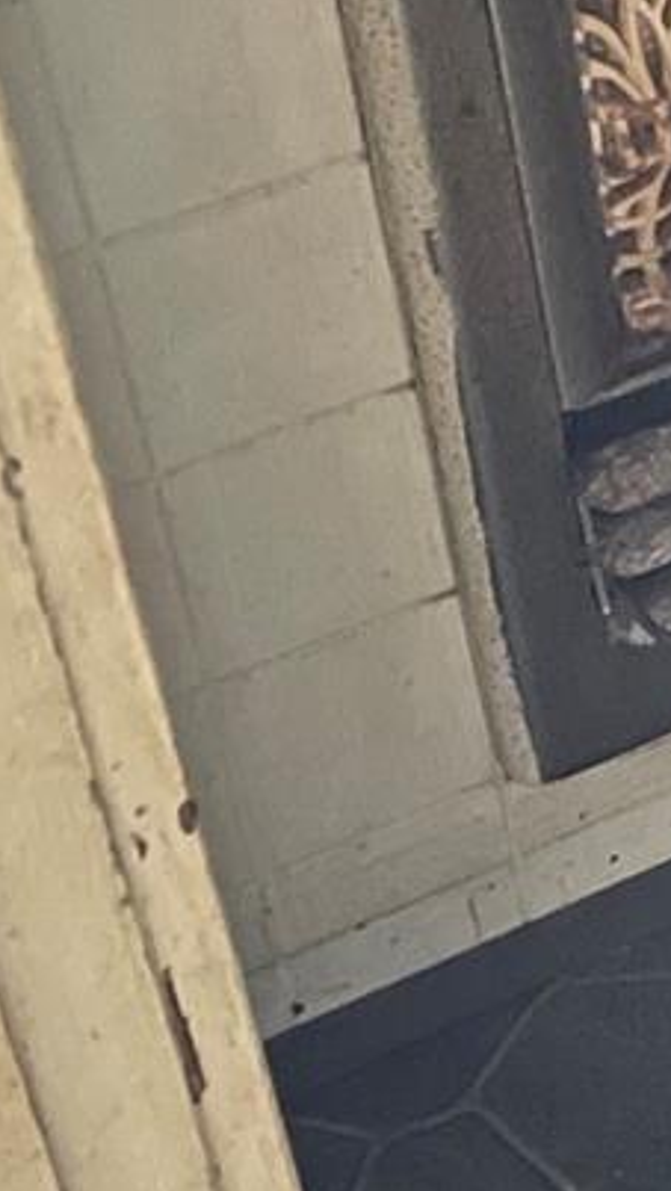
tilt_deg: -33.1
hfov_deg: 10.8
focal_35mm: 108
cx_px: 981
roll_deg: +4.4
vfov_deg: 19.5
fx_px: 3413
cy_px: 165
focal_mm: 5.1
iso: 1000
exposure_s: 1/5
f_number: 1.6
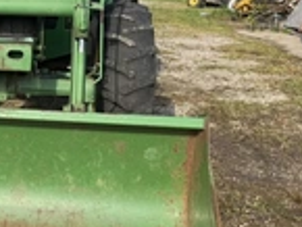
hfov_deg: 27.4
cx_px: -12
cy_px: 87
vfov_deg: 22.2
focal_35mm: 66
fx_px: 576
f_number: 1.78
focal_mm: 6.76
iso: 80
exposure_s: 1/1812
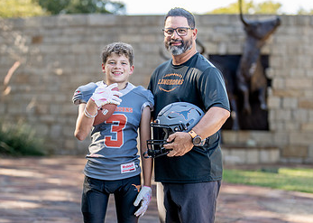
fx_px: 861
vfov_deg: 14.7
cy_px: 148
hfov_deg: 20.6
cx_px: 146
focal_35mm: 97
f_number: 1.2
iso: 100
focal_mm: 50
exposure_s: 1/1000
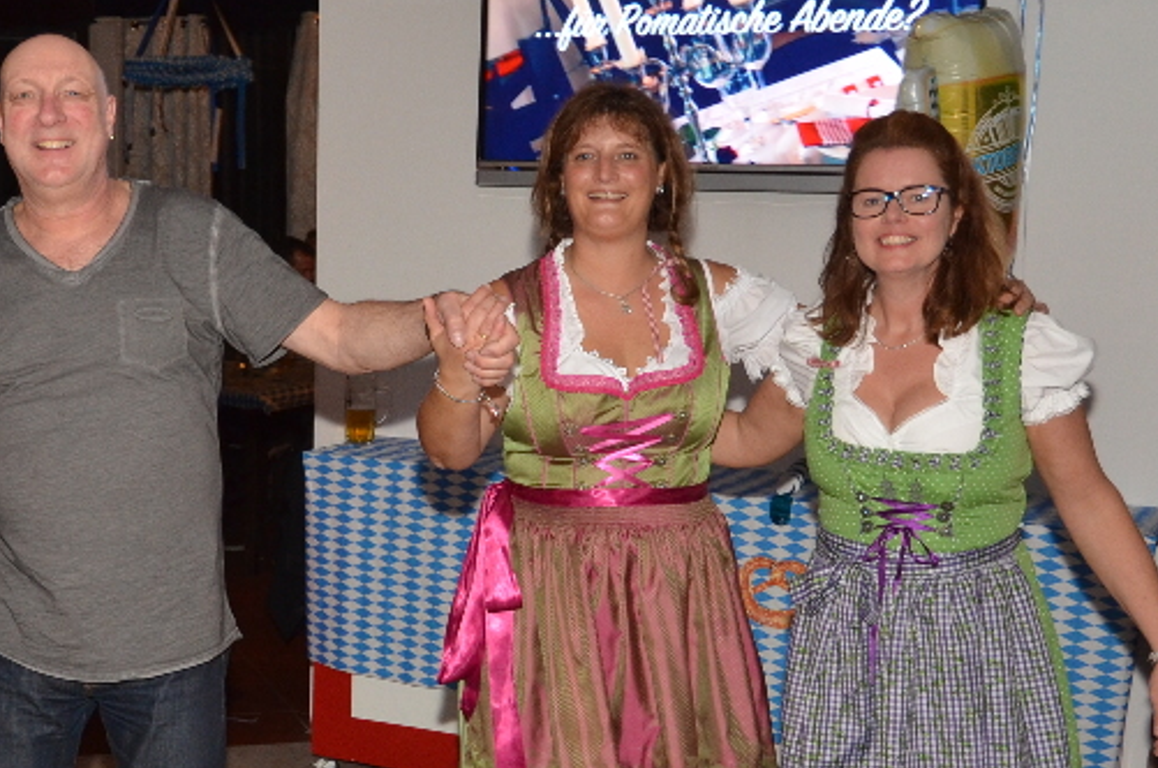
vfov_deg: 22.8
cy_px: 541
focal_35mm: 59
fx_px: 1894
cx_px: 328
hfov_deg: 33.5
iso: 800
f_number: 4
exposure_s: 1/60
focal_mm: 16
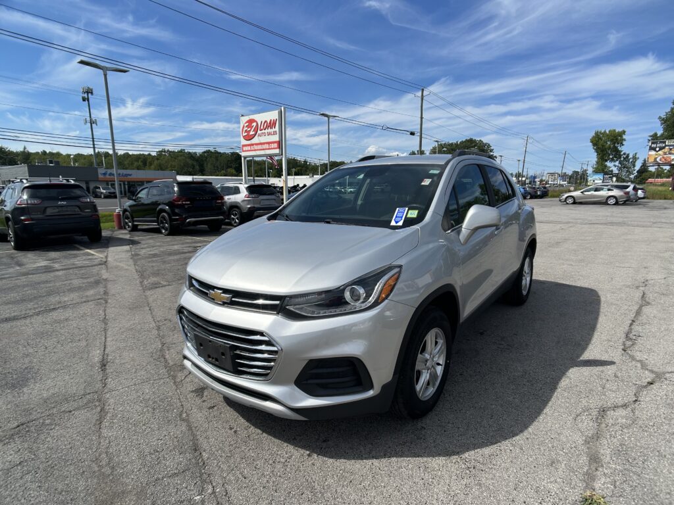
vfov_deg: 53.1
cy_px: 252
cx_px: 337
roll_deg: -0.2
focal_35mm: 26
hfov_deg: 67.3
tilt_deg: -10.4
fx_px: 506
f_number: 1.5
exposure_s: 1/5319
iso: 50
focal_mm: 5.7
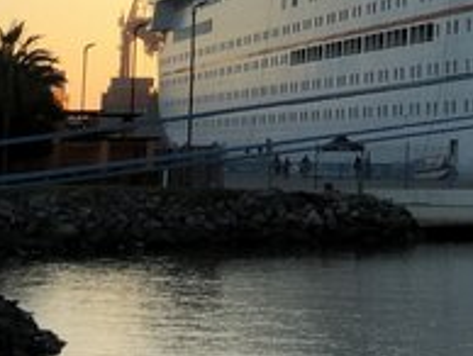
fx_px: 2572
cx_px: 770
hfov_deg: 10.1
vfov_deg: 7.8
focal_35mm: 188
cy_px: -161
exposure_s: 1/207
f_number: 2.8
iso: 20
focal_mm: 6.6
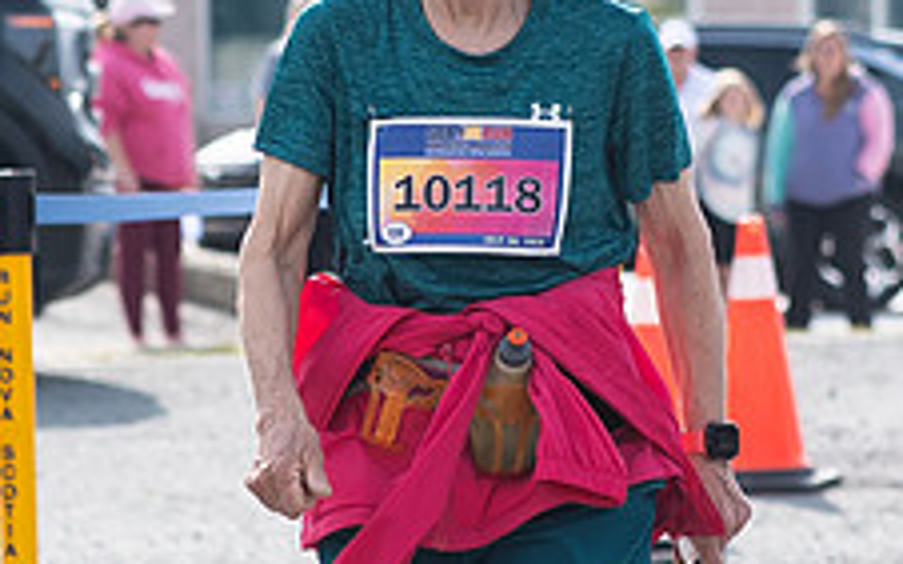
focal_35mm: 375
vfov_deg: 3.5
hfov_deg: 5.6
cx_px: 421
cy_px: -39
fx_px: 9224
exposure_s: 1/1600
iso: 250
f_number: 4.5
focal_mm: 70
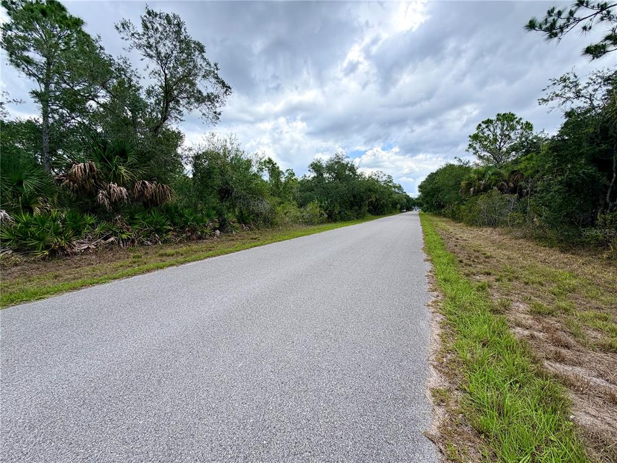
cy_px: 232
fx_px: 250
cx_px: 308
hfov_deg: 102.1
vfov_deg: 85.7
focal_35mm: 14
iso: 32
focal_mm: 2.22
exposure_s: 1/770
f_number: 2.2
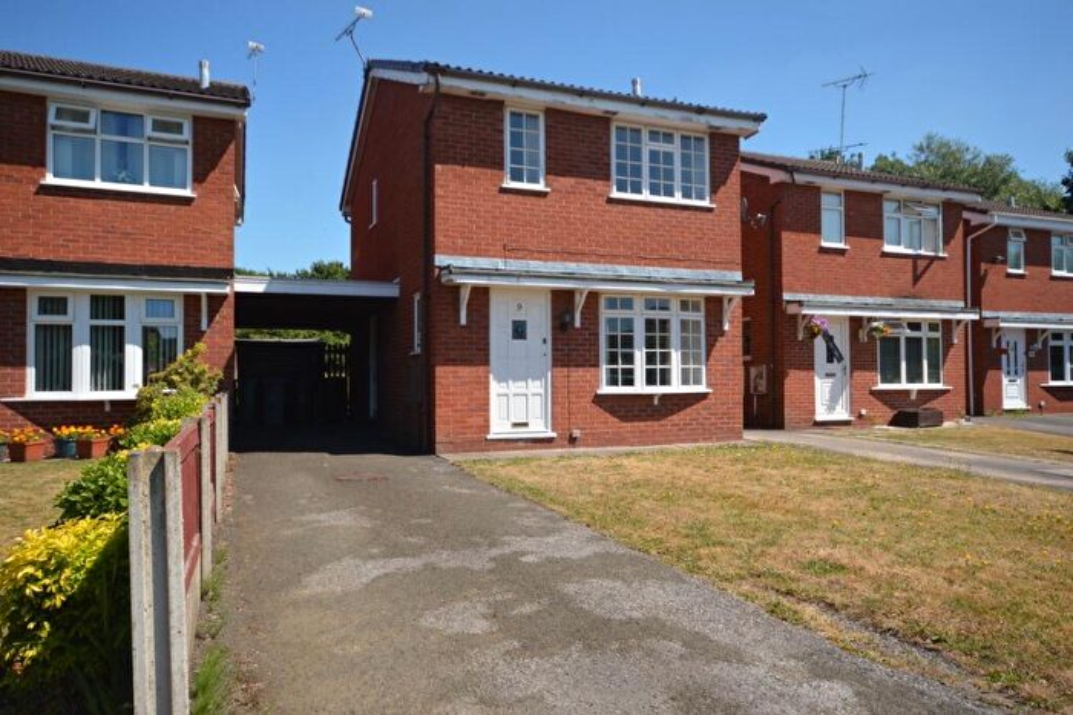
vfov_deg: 53.1
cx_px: 536
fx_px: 715
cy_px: 358
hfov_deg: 73.8
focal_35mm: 24
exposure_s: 1/200
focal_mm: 16
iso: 100
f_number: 9
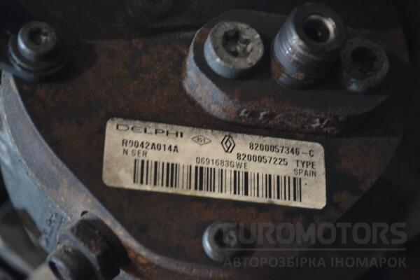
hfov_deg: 24.6
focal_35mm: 82
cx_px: 210
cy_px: 140
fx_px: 962
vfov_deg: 16.6
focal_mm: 55
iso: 3200
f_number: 5.6
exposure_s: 1/25
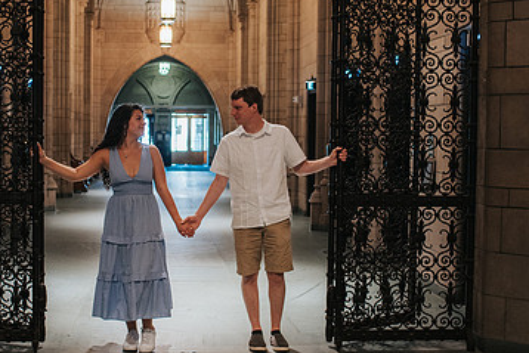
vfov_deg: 21.9
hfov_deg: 32.3
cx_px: 215
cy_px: 178
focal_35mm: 62
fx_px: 911
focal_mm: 35
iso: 1000
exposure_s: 1/125
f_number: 2.8
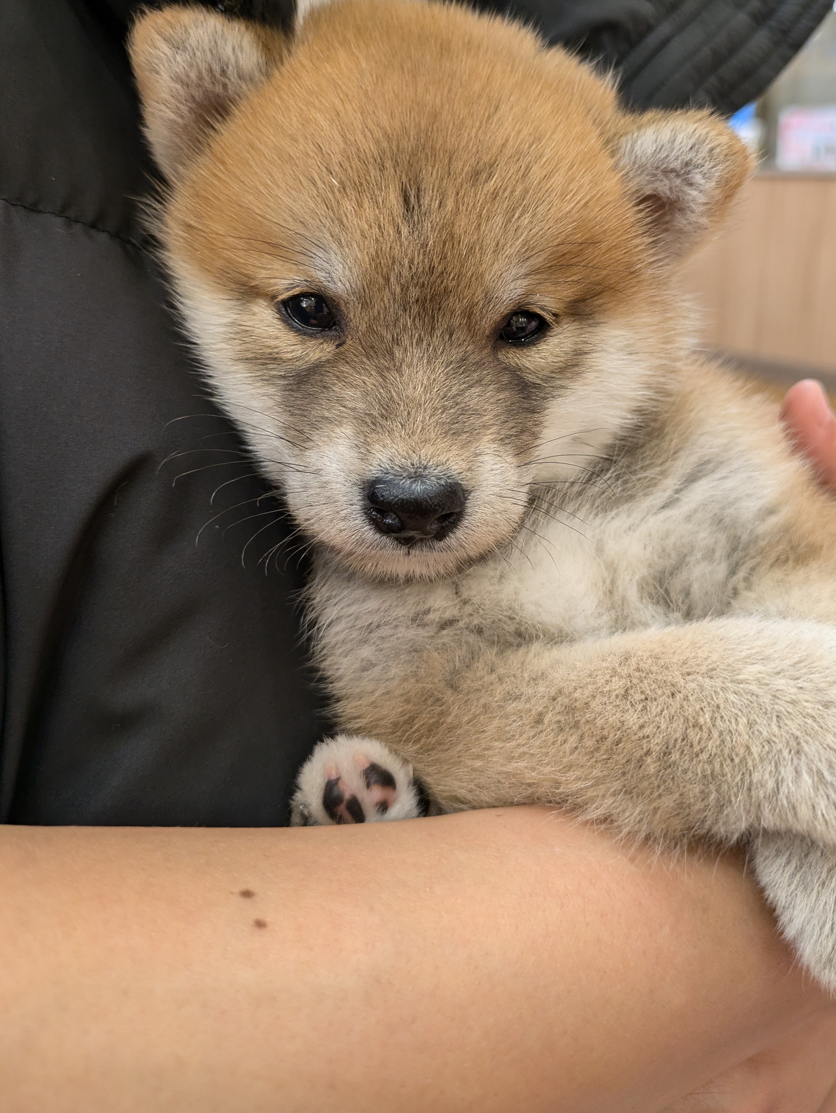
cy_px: 433
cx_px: 505
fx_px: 997
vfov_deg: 57.8
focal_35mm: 31
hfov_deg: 45.2
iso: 173
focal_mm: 5.43
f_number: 1.89
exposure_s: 1/50
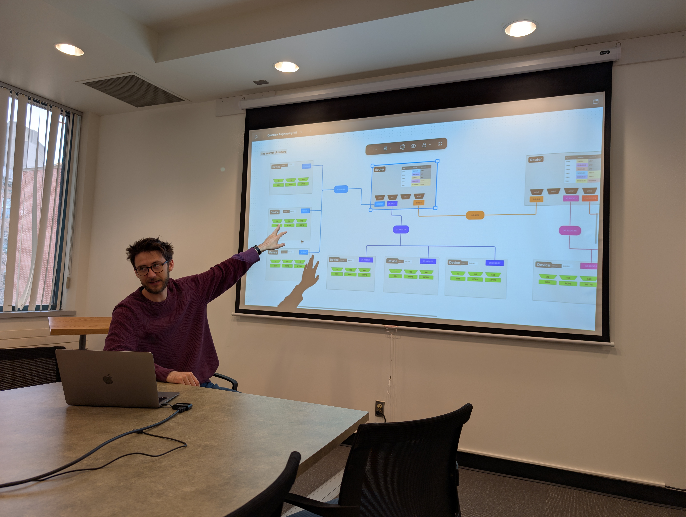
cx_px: 343
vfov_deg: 56.9
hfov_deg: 71.5
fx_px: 476
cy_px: 258
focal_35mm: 24
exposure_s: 1/40
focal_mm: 6.9
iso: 23
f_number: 1.68
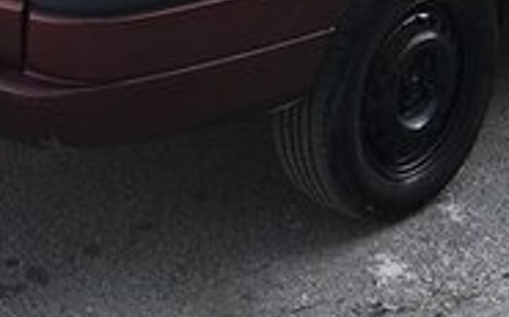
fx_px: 1468
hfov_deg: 19.5
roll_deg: -1.2
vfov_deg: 12.0
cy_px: -81
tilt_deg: -18.7
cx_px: 377
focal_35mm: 106
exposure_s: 1/622
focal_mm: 3.99
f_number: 1.8
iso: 20
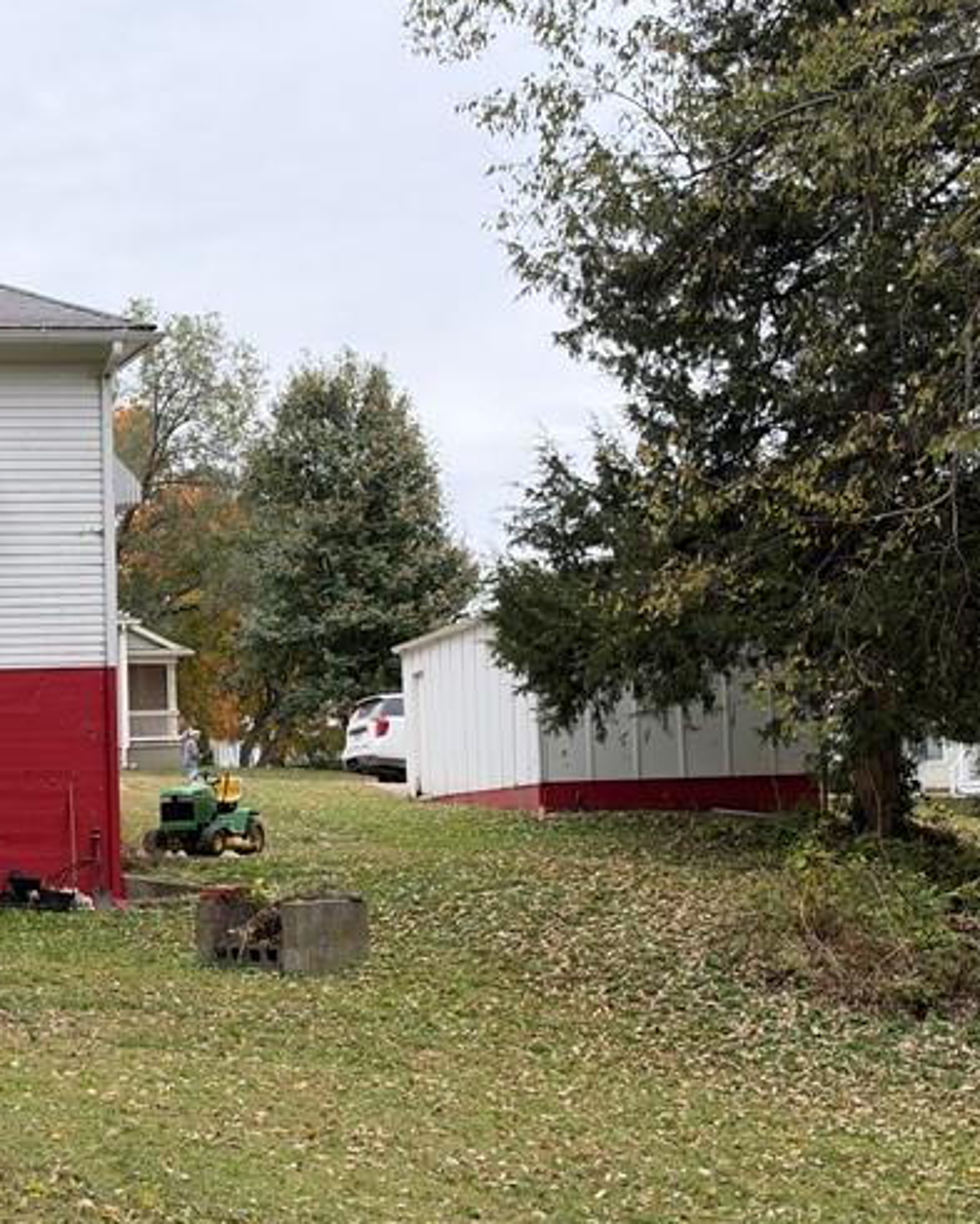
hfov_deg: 23.8
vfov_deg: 31.7
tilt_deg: +1.1
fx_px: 2138
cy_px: 810
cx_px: -160
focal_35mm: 59
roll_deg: +1.5
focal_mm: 6.93
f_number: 1.8
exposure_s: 1/855
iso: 100
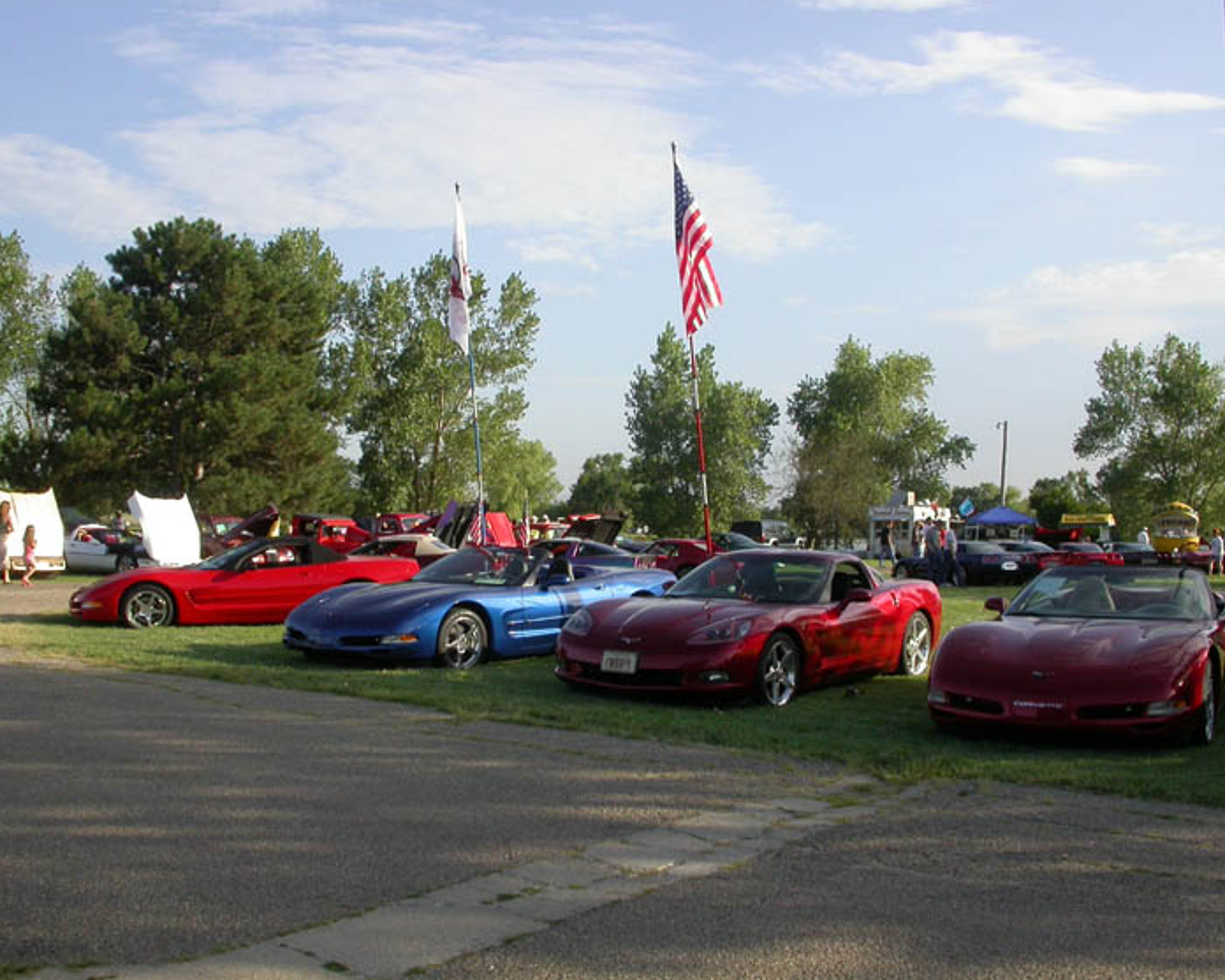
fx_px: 1450
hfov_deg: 45.8
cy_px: 488
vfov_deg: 37.3
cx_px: 602
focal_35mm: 40
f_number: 6.7
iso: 100
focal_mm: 7.85
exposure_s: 1/234
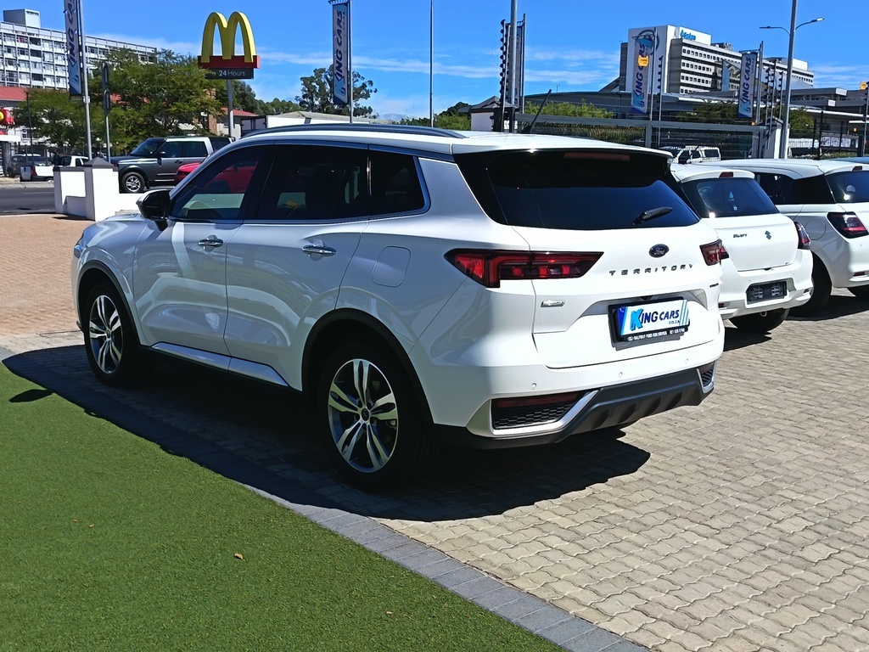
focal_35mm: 37
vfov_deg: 38.7
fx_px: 929
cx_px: 434
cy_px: 326
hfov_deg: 50.1
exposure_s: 1/1214
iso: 101
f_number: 1.75
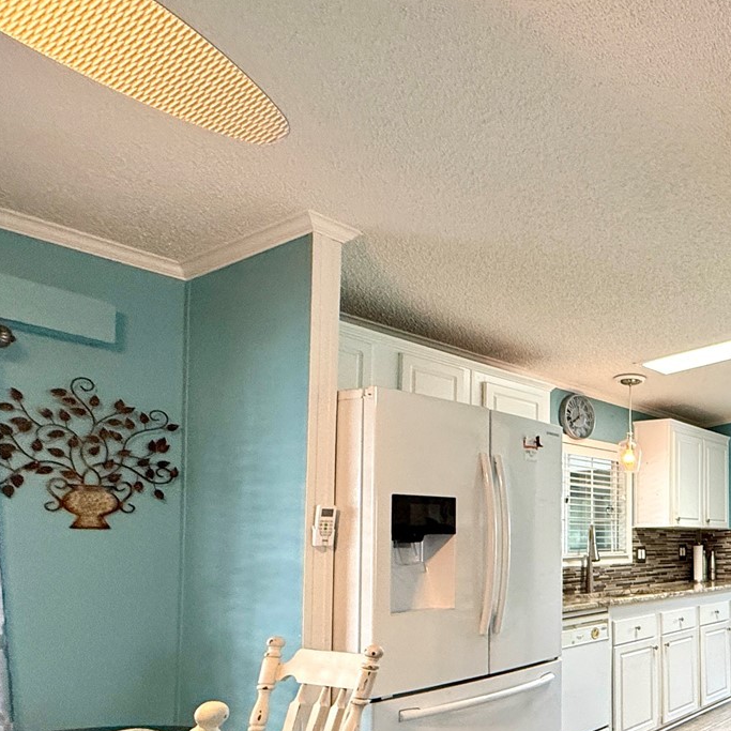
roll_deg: +0.2
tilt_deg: +3.1
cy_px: 514
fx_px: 693
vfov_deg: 54.0
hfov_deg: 41.8
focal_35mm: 29
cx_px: 835
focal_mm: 2.22
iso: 400
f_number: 2.2
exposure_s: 1/60
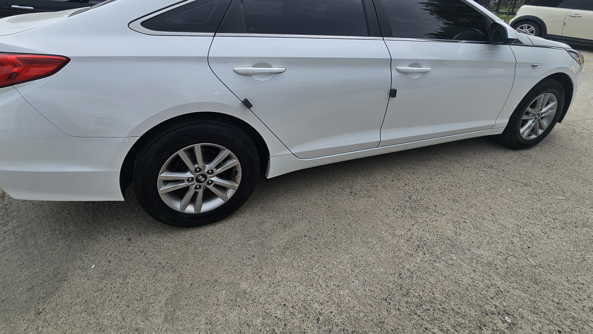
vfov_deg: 63.1
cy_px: 83
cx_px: 280
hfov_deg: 99.3
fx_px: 252
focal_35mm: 16
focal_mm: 2.2
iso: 50
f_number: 2.2
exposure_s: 1/3160
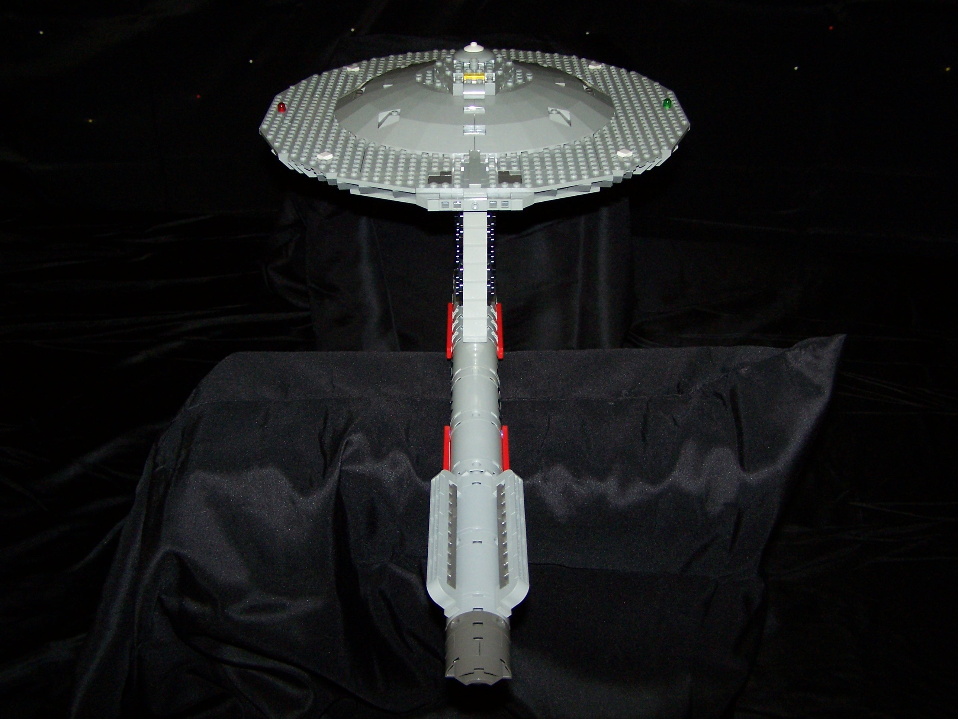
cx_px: 479
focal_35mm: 38
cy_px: 360
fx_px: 1052
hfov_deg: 49.0
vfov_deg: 37.7
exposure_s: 1/45
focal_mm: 6.3
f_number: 2.8
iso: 140
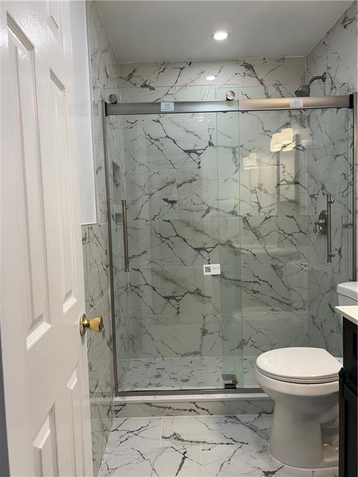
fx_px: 359
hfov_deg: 53.1
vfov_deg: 67.3
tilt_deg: -4.7
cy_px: 238
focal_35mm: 26
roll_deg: +1.2
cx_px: 179
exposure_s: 1/120
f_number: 1.5
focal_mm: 5.7
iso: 50
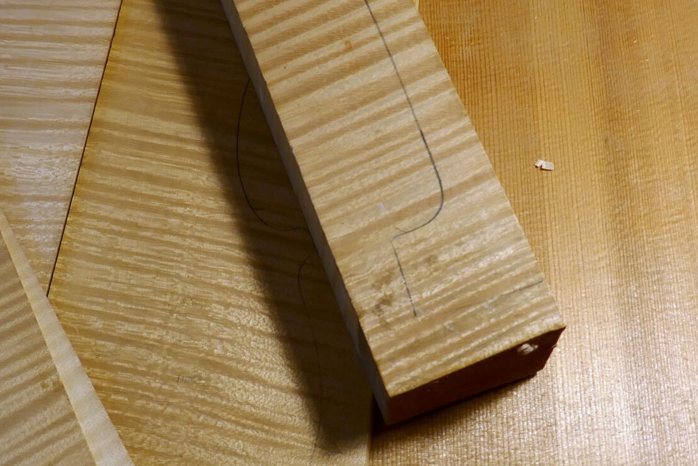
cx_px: 313
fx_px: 1125
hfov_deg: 34.4
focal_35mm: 58
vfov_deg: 23.4
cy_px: 233
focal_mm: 9.1
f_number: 2.8
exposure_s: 1/60
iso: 160
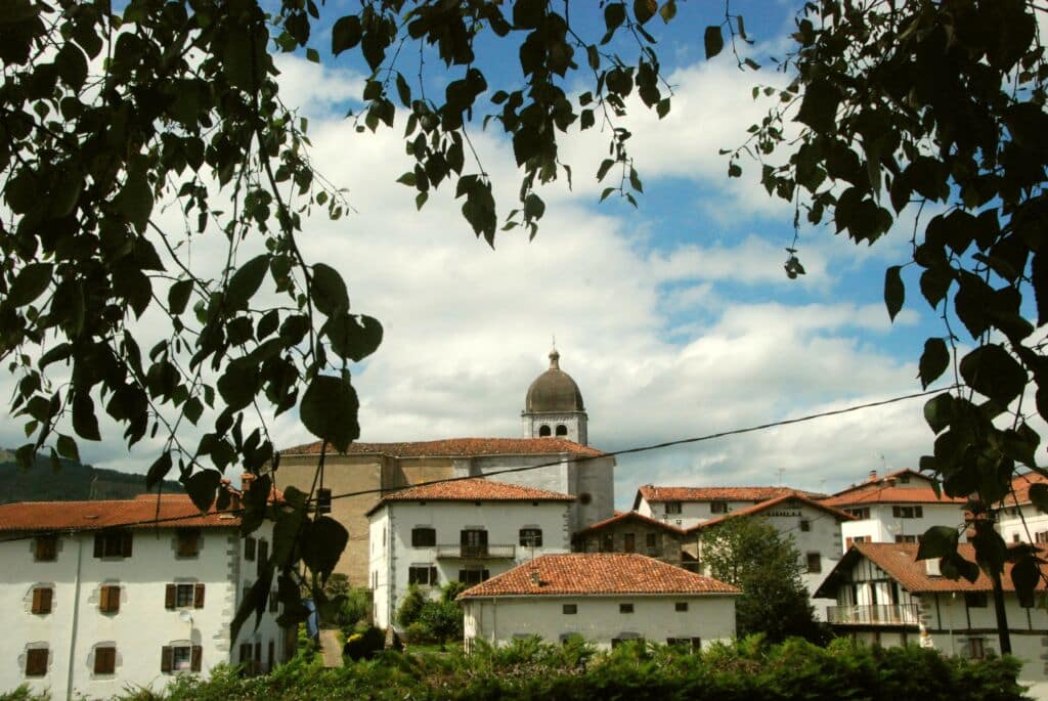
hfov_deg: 49.5
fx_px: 1136
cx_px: 524
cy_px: 350
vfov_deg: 34.3
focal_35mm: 39
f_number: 16
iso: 1600
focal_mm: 26
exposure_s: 1/1000
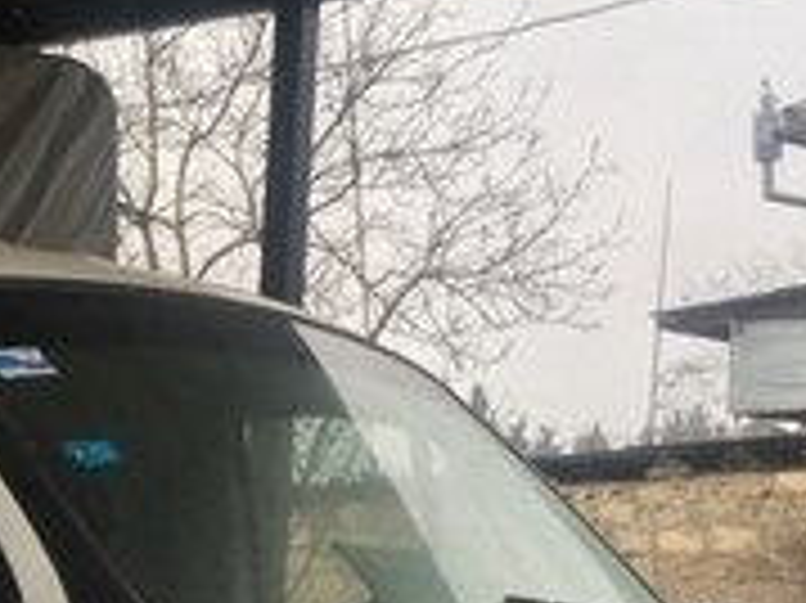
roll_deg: -1.7
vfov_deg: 13.4
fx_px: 2490
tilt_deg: -5.4
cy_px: 763
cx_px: -207
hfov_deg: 17.4
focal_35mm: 107
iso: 32
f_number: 2.2
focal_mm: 4.15
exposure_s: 1/100
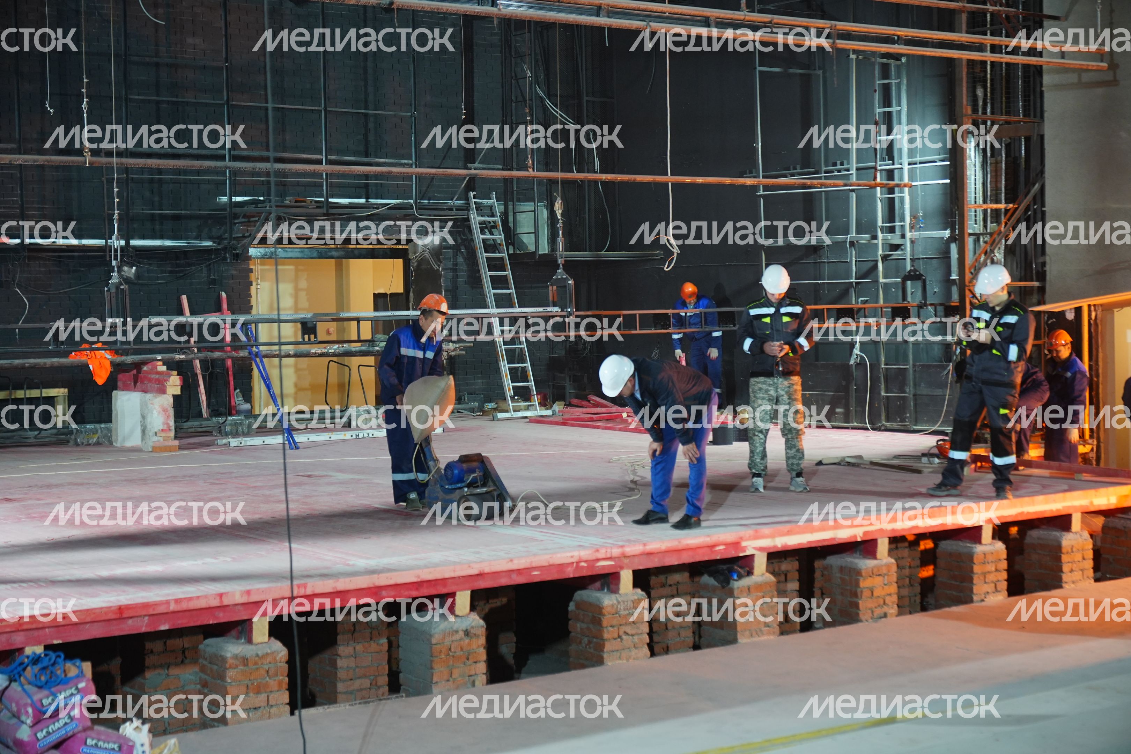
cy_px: 377
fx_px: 1791
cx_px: 566
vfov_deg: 23.8
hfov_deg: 35.1
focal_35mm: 57
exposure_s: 1/50
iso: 1000
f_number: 2.8
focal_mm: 57
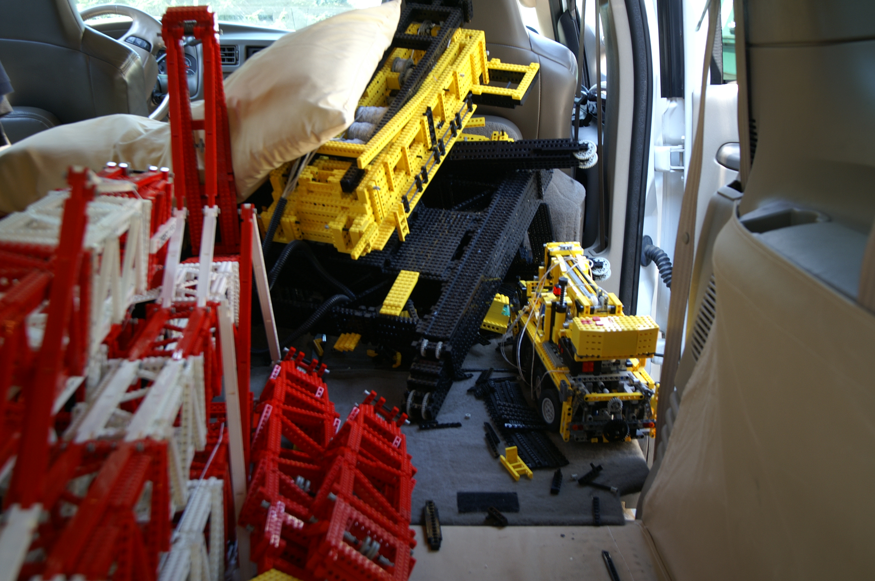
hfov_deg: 43.6
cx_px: 438
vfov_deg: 29.8
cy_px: 290
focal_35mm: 45
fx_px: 1093
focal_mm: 30
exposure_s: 1/30
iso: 125
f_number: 4.5
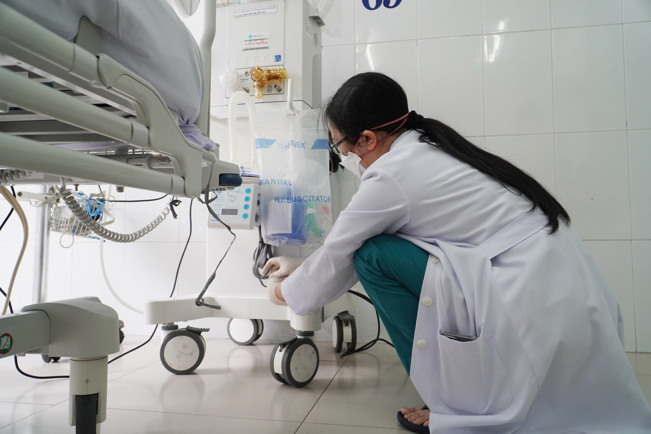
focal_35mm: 27
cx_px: 326
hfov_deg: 67.4
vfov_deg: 47.9
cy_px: 217
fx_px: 488
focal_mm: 18
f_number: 4
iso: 320
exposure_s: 1/30
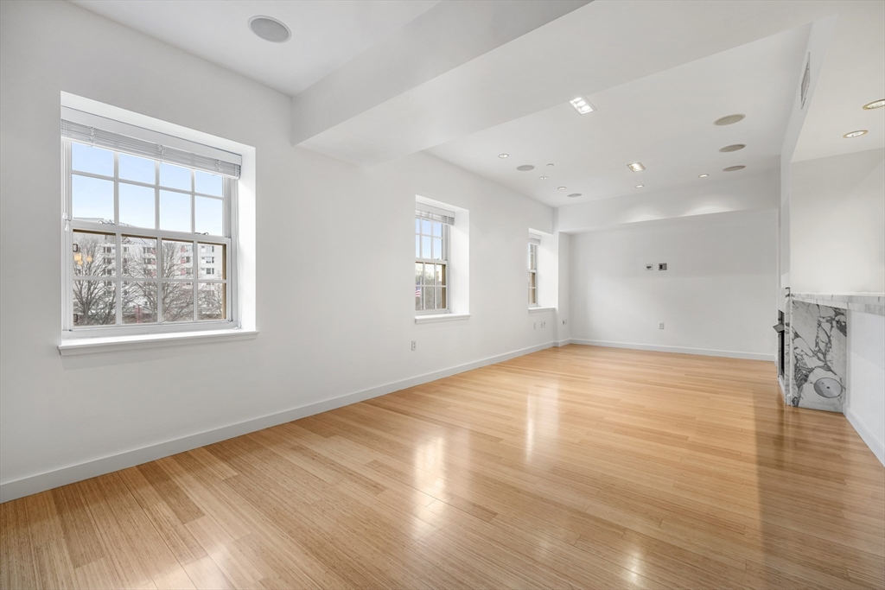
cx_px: 442
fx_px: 369
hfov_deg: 100.4
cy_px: 295
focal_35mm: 15
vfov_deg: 77.3
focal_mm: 15
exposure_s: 1/4
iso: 800
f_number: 9
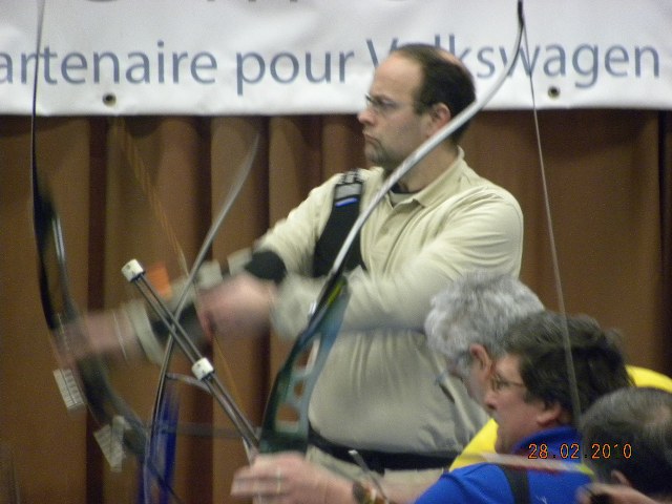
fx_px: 12114
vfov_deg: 2.4
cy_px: 252
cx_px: 336
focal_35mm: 624
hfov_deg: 3.2
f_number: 5
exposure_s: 1/15.6
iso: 400
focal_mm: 110.4
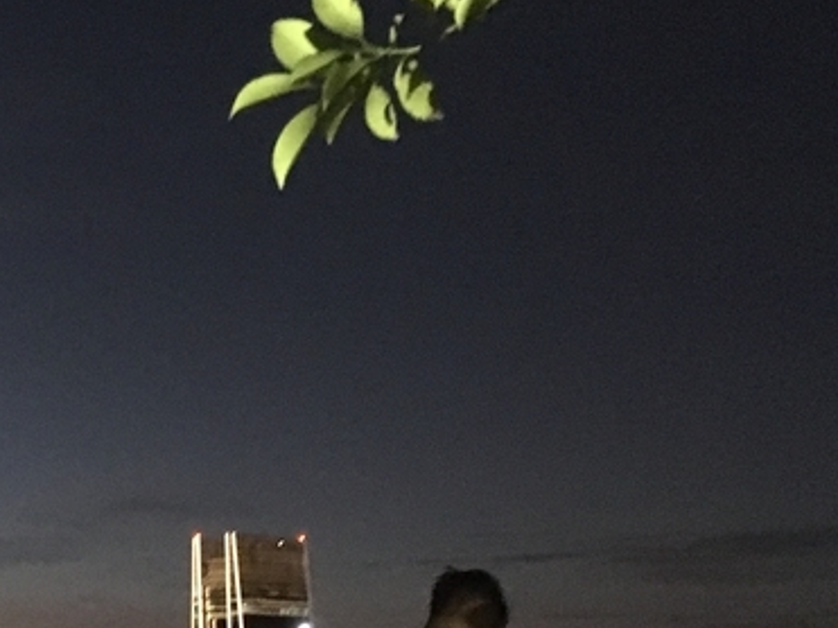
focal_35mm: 80
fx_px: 1936
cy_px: 542
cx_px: -66
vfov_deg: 18.2
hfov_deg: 23.1
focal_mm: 4.15
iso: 800
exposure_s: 1/15
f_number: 2.2
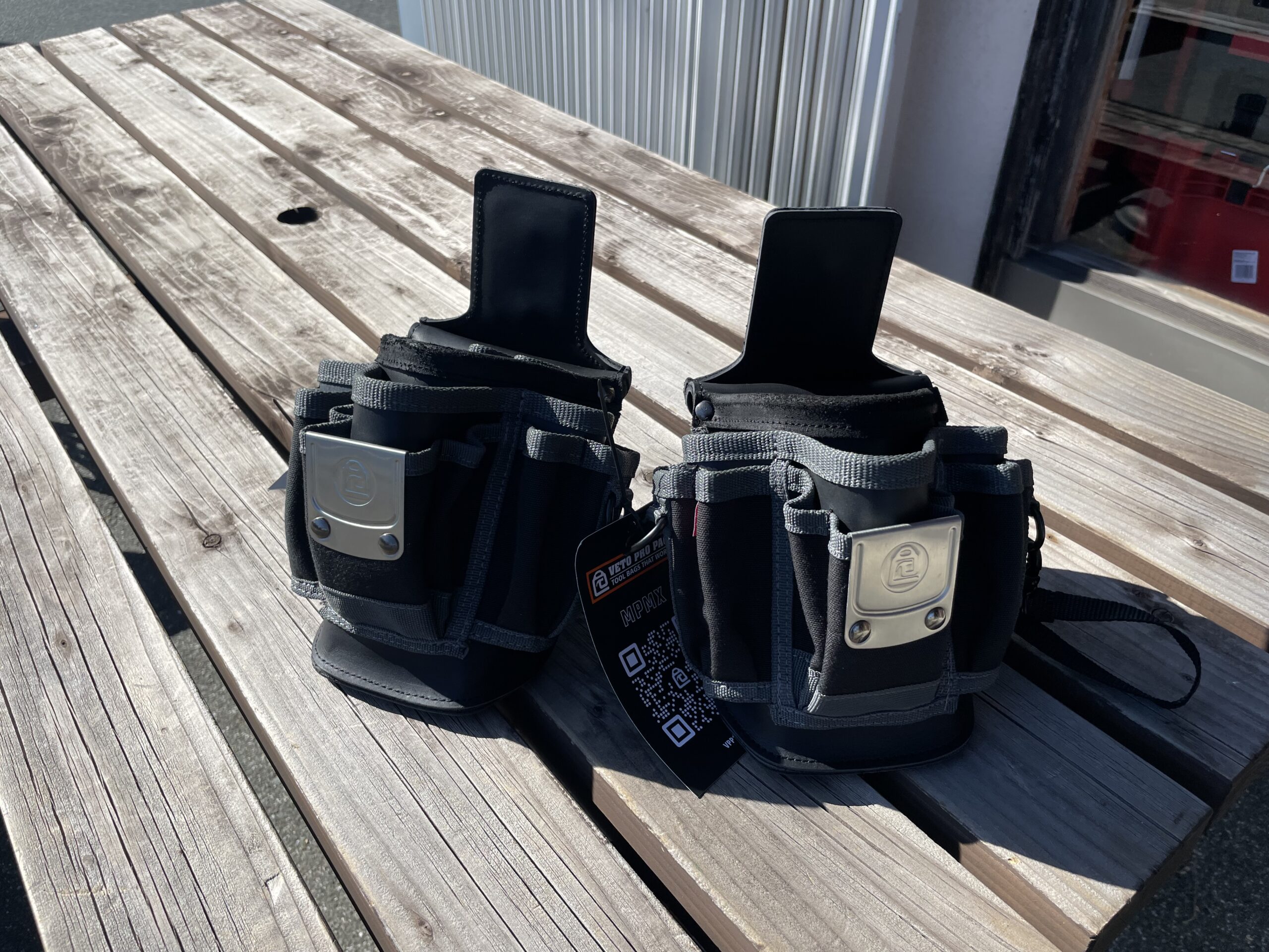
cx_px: 634
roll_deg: -0.9
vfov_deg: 53.1
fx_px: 953
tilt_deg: -37.7
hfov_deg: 67.3
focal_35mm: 26
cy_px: 476
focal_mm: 4.2
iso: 32
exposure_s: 1/3205
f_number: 1.6
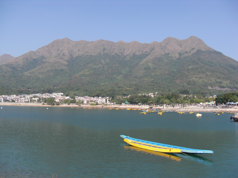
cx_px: 119
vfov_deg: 39.7
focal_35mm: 36
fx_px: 248
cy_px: 89
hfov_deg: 51.4
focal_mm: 6.3
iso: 50
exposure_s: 1/800
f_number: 2.8
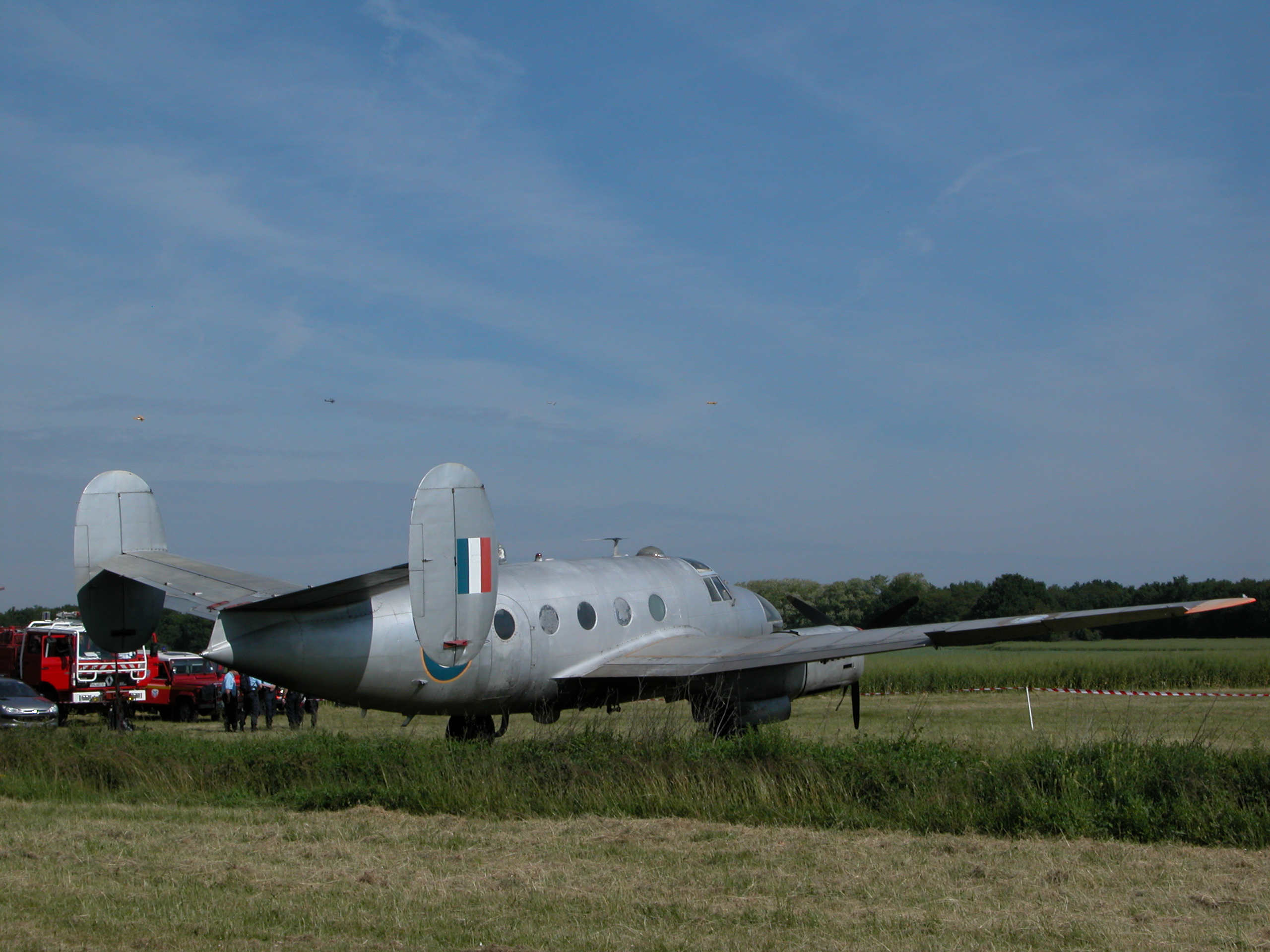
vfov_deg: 21.3
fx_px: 2531
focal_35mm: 69
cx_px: 635
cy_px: 476
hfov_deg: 28.2
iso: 100
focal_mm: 17.8
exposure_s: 1/637
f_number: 7.4
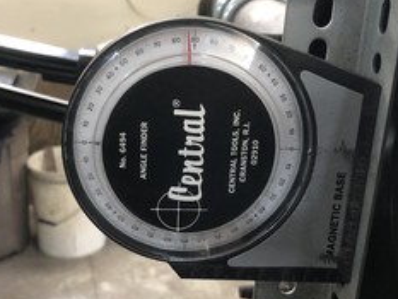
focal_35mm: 48
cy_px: 167
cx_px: 184
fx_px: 552
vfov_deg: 30.3
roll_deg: +0.1
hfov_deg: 39.6
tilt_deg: -21.1
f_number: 1.8
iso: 64
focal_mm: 4
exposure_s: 1/15
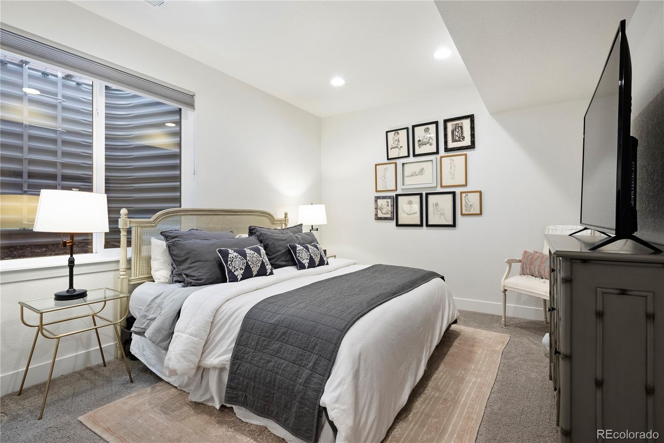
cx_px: 332
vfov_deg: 70.5
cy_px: 222
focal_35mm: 17
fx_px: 314
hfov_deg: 93.3
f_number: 9
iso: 640
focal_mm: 17
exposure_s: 1/6
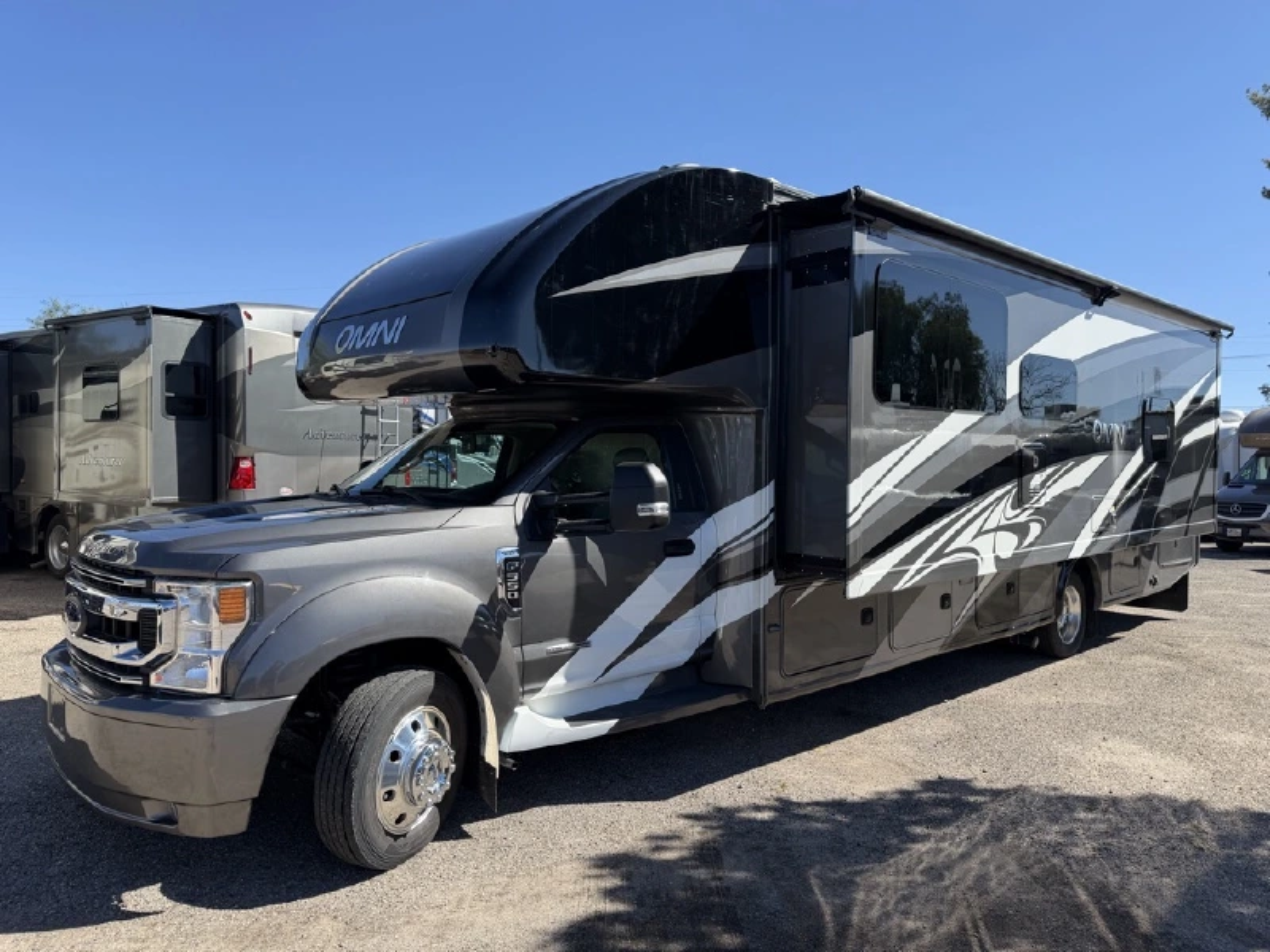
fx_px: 881
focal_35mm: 24
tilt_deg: -0.7
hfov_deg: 71.6
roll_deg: +0.1
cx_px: 635
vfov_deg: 56.8
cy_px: 476
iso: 80
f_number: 1.78
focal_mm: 6.76
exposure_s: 1/2611
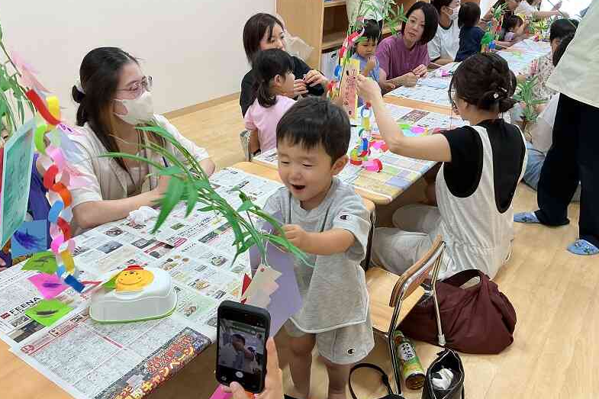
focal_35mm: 31
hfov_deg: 60.3
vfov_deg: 42.3
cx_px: 296
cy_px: 209
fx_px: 516
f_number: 1.8
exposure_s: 1/100
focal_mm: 3
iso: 50
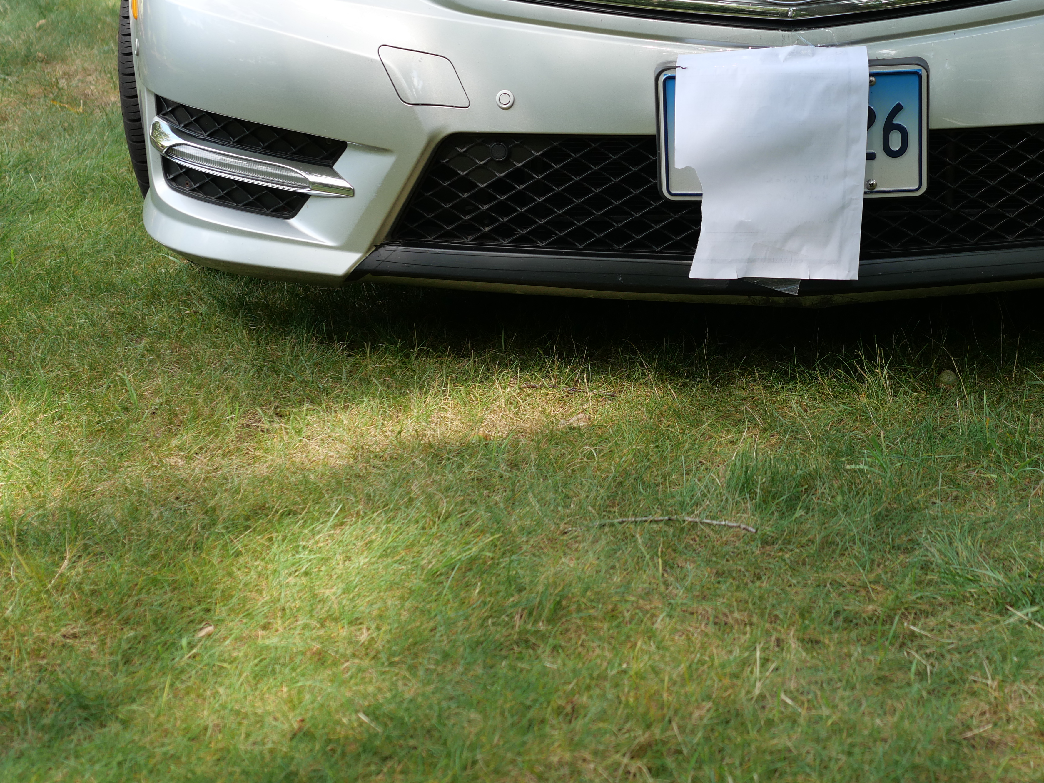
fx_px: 2202
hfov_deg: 26.5
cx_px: 735
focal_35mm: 73
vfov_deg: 20.1
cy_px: 287
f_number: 2.8
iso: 200
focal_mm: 25
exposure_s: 1/500
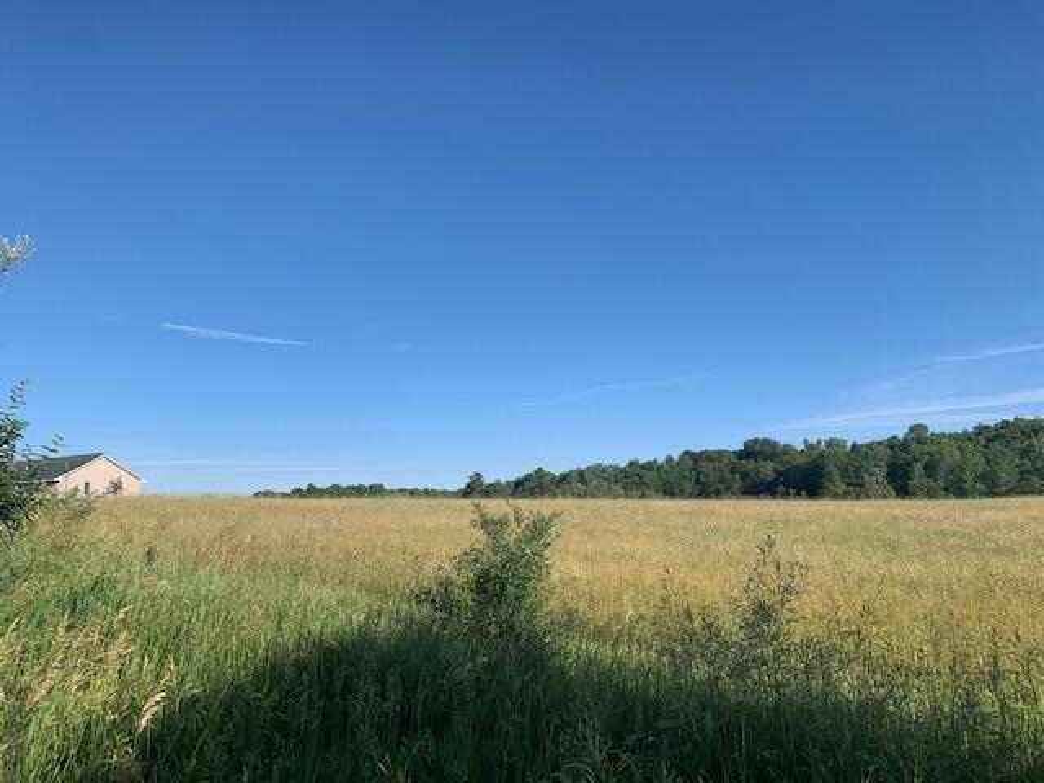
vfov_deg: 53.1
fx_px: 784
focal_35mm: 26
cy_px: 392
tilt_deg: +8.6
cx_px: 522
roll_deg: +2.3
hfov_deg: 67.3
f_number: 1.8
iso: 25
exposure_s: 1/2257
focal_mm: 4.25
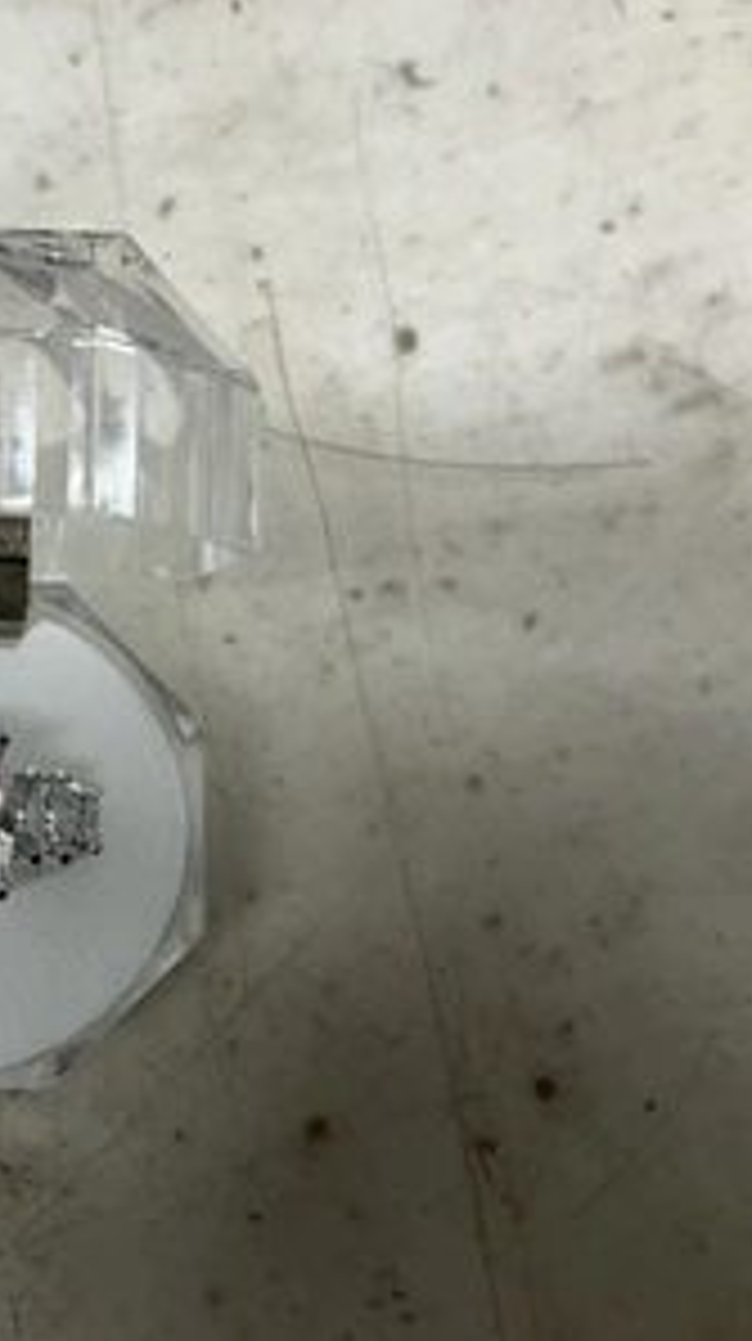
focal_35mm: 41
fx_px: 1458
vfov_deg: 49.4
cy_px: 670
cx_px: -5
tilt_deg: -75.1
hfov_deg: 27.3
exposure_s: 1/120
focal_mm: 3
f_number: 1.8
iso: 32
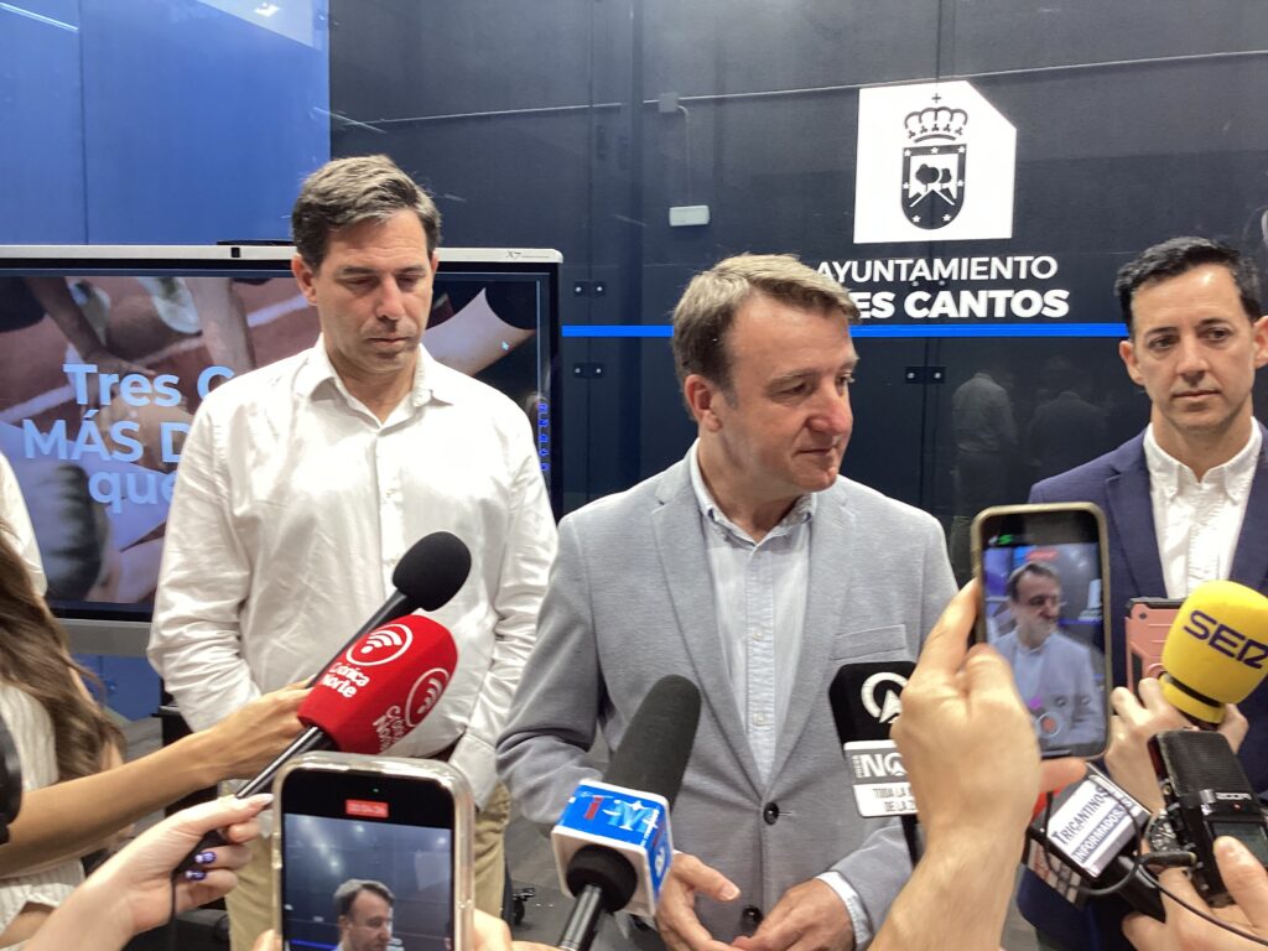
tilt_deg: -6.0
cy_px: 476
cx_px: 634
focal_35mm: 31
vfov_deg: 45.4
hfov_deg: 58.4
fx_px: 1136
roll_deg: -1.0
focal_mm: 3.3
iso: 80
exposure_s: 1/50
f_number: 2.4
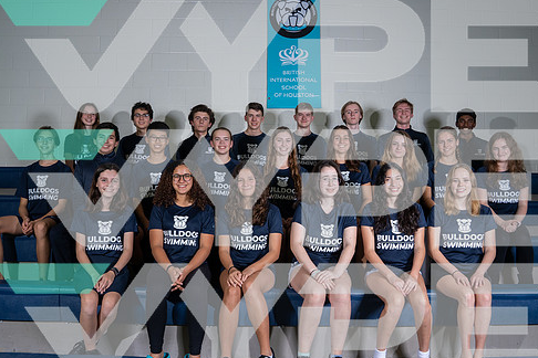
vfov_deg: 43.6
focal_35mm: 30
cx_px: 266
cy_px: 186
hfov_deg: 61.9
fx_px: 448
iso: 400
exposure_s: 1/250
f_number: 7.1
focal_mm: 24
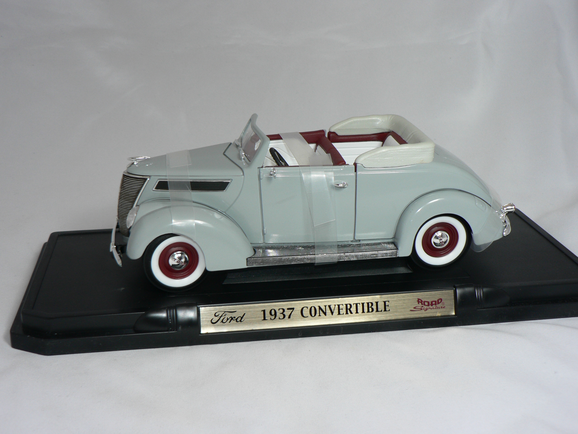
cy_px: 217
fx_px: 768
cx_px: 289
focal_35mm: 46
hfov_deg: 41.2
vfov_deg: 31.5
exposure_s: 1/60
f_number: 2.8
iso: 80
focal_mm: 7.7
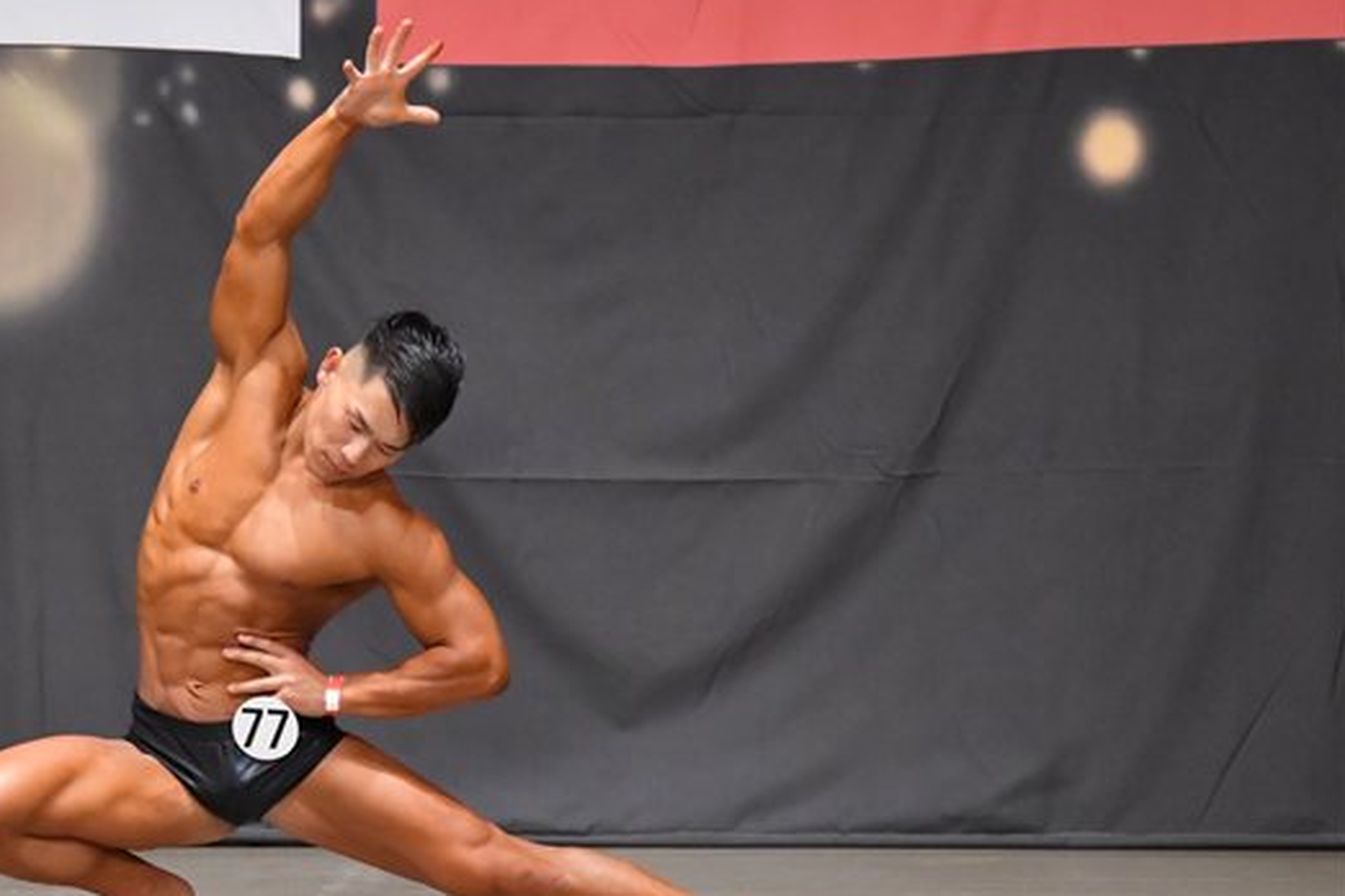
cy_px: 430
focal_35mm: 322
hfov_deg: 6.4
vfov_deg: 4.3
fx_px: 12029
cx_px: 352
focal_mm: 145
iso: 8000
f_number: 5.6
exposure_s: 1/400
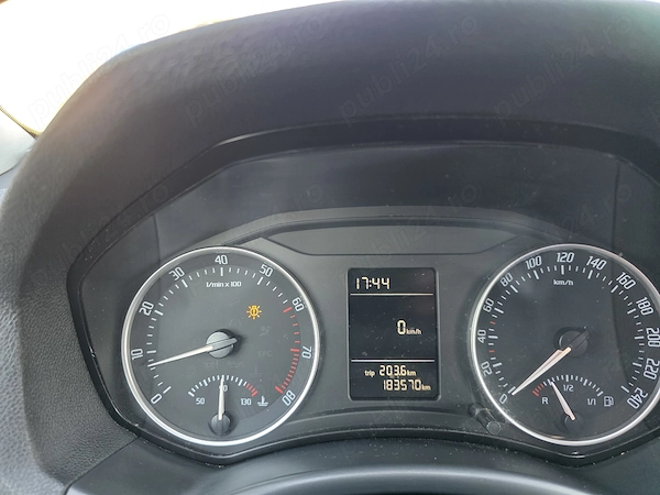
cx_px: 330
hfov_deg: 73.9
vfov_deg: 58.9
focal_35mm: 23
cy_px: 248
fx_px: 439
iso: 400
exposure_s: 1/120
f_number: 1.7
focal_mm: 6.3
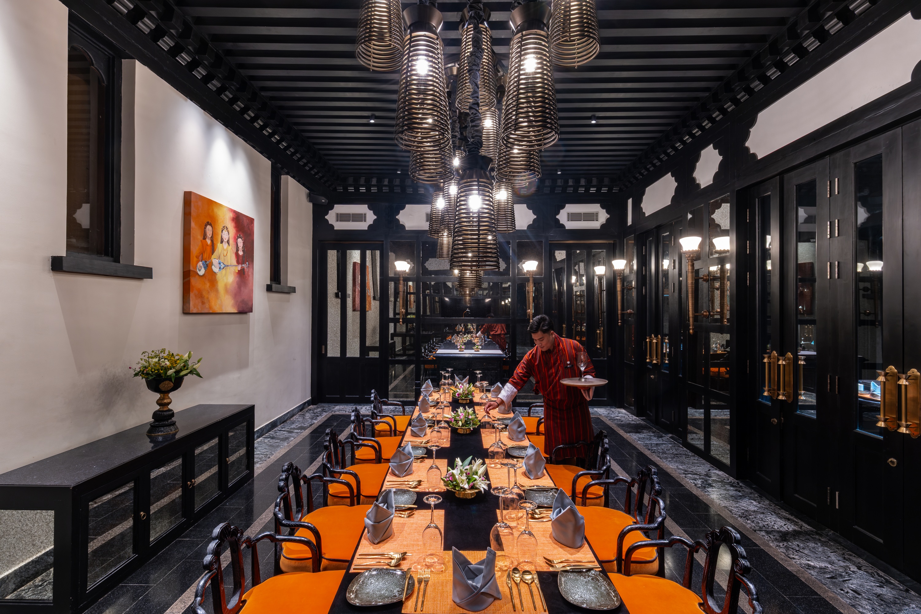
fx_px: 384
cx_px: 460
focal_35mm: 15
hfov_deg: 100.4
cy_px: 307
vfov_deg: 77.3
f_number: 10
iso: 200
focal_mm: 10.3
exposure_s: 3.2
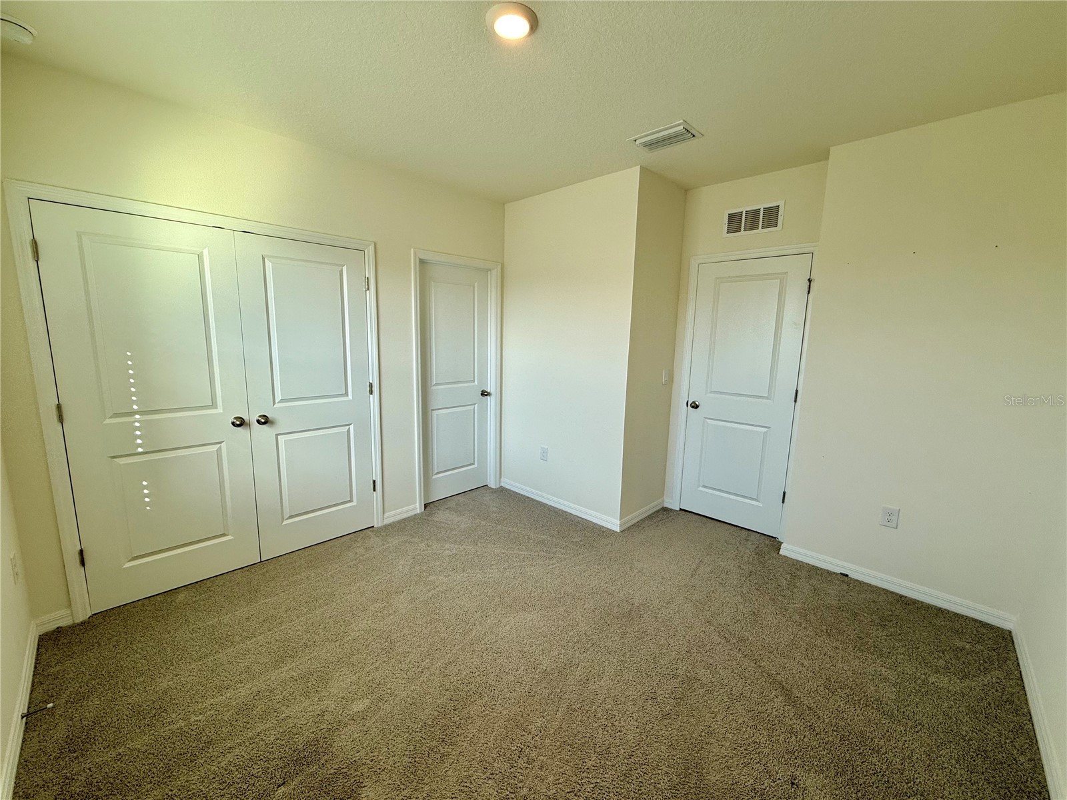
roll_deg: -1.5
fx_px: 432
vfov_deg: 85.7
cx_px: 534
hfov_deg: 102.1
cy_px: 400
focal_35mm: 14
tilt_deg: -8.5
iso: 64
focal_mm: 2.22
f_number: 2.2
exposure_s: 1/120
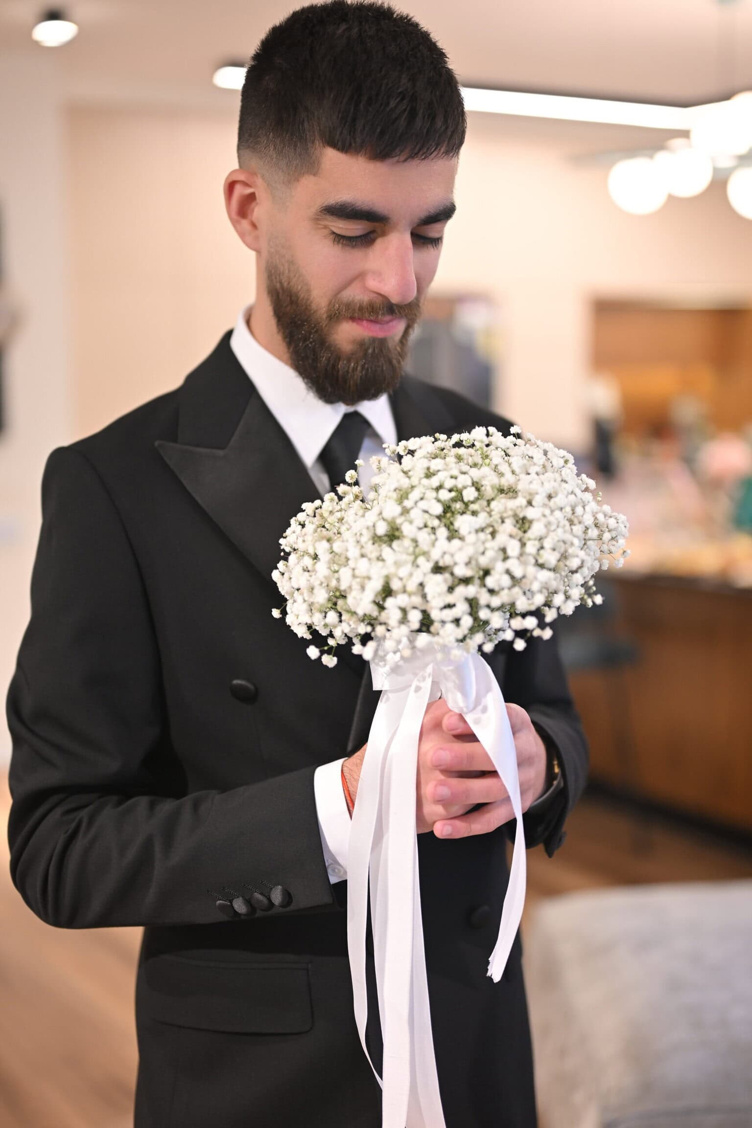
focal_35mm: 50
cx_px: 376
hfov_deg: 27.0
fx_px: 1567
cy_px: 564
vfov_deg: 39.6
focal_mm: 50
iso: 500
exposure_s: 1/160
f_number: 1.8
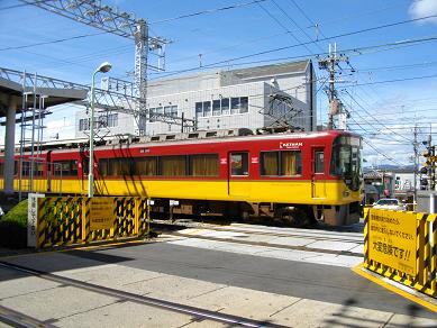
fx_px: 404
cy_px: 164
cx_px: 218
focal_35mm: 32
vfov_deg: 44.2
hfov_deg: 56.8
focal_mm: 5.7
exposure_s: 1/320
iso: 100
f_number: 5.5
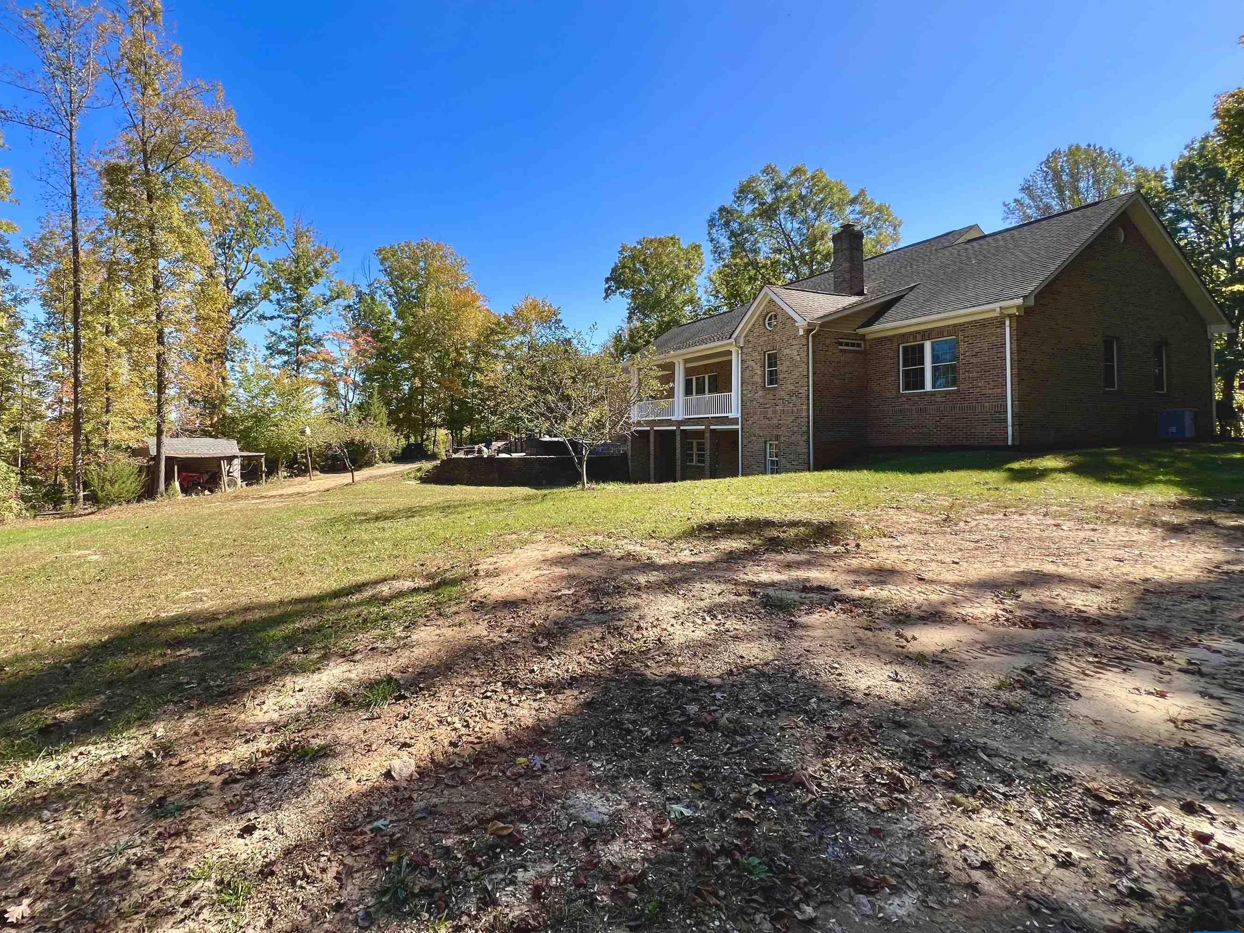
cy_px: 418
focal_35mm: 15
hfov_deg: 97.4
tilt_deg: +2.6
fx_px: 539
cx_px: 527
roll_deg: +0.6
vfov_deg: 81.5
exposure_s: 1/652
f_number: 1.8
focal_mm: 1.57
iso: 32
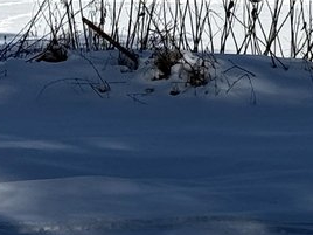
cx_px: 531
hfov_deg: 6.8
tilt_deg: +10.1
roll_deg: -0.8
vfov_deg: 5.0
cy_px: -304
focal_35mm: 287
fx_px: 2595
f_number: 1.78
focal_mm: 6.76
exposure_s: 1/9901
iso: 80
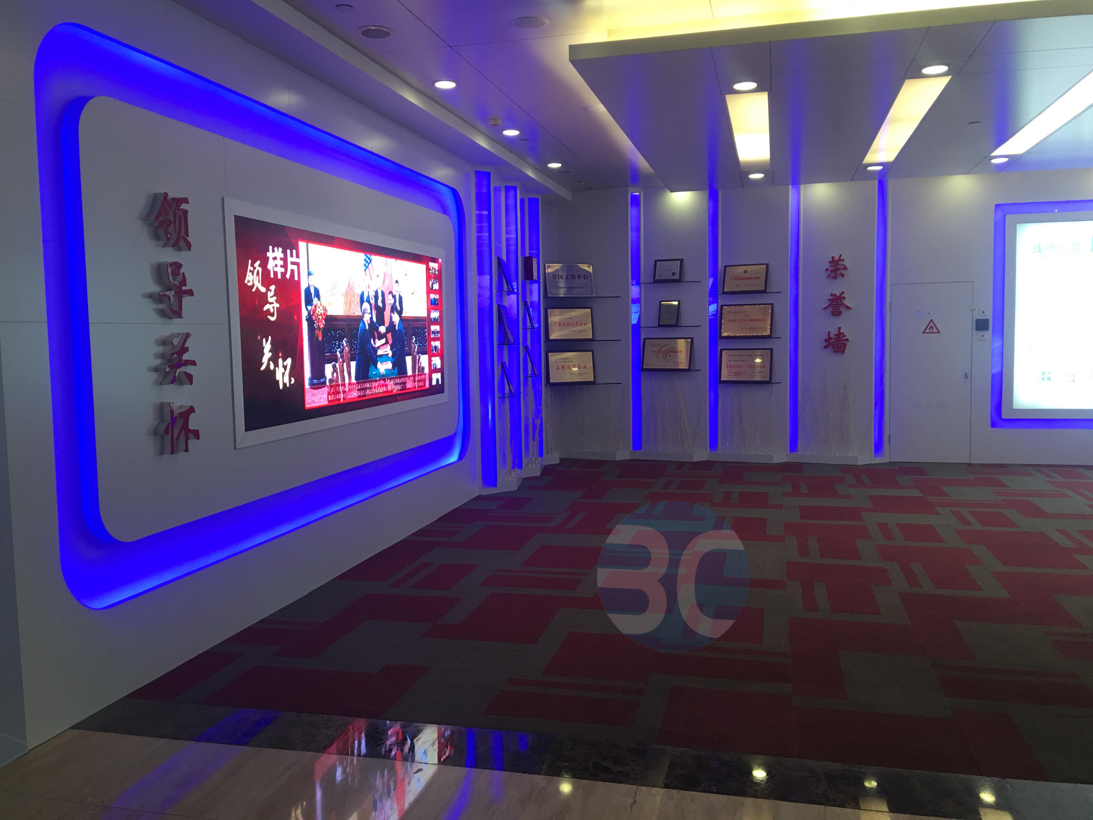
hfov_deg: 61.7
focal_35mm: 29
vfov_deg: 48.2
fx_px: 916
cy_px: 410
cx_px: 546
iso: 50
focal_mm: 4.15
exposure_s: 1/33
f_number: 2.2
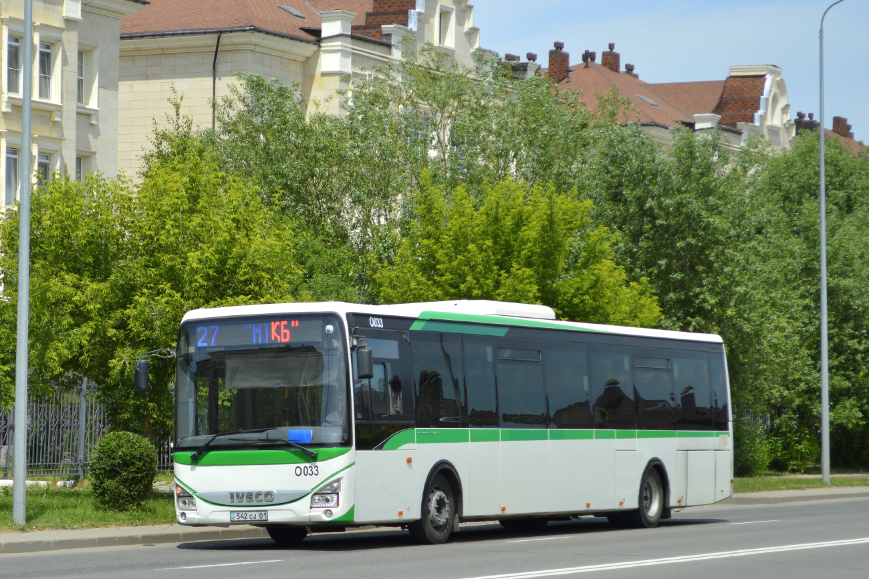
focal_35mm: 82
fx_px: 1992
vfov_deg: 16.6
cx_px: 434
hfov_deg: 24.6
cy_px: 290
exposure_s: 1/1667
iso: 400
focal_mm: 55
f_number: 6.3
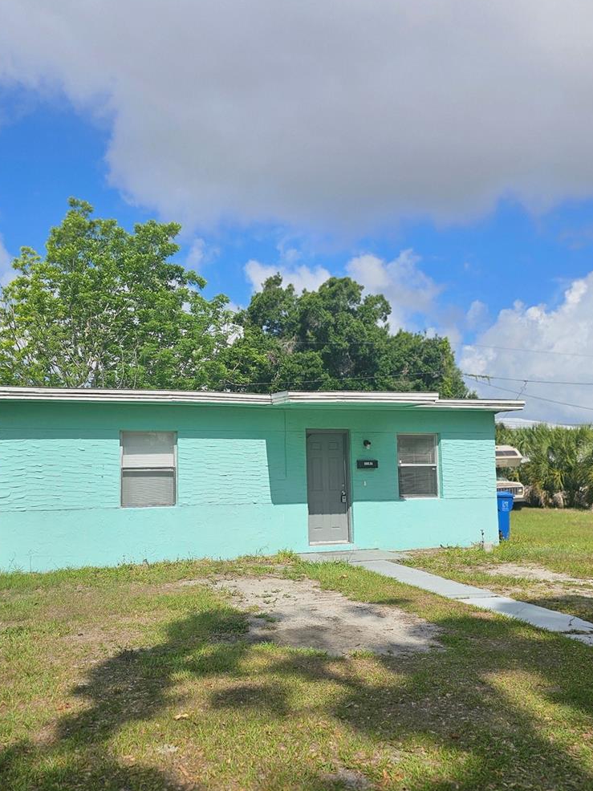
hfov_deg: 49.7
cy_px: 444
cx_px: 273
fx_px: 640
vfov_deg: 63.2
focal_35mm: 28
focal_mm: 6.3
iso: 12
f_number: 1.7
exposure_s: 1/1785
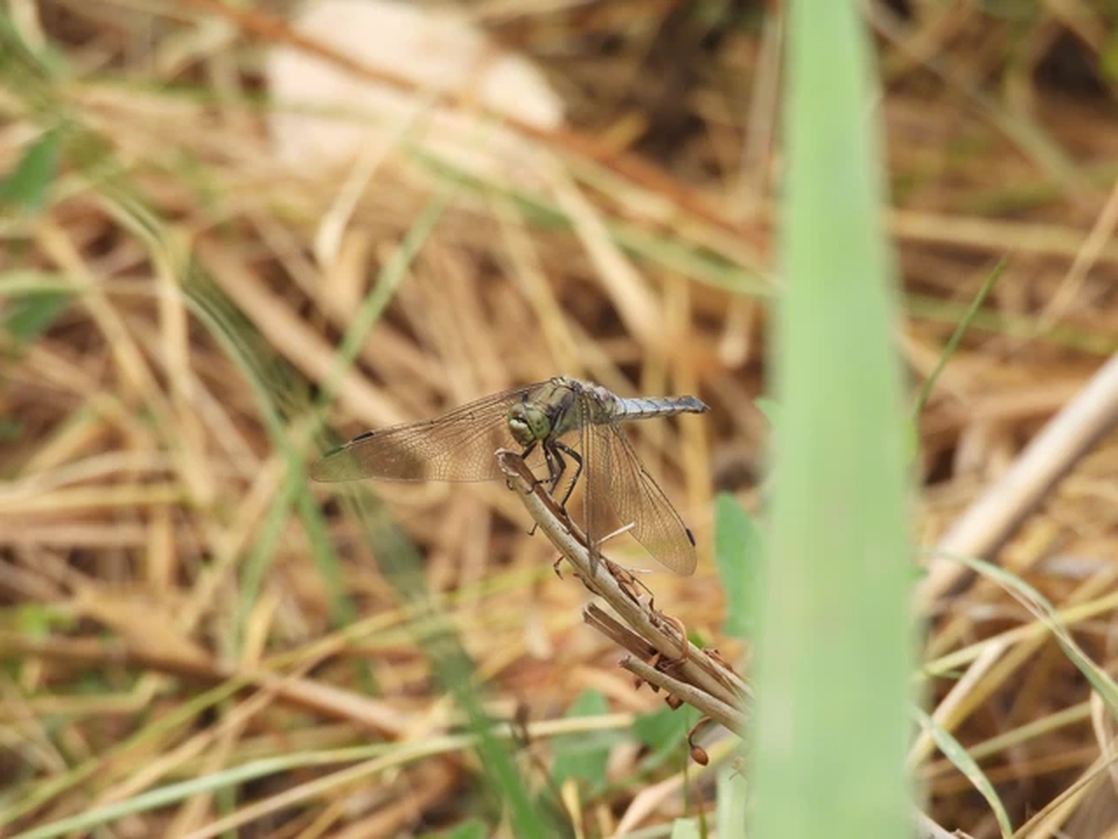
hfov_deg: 3.1
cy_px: 420
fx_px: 20993
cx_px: 559
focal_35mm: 650
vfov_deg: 2.3
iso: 200
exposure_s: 1/250
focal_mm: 116
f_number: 5.6
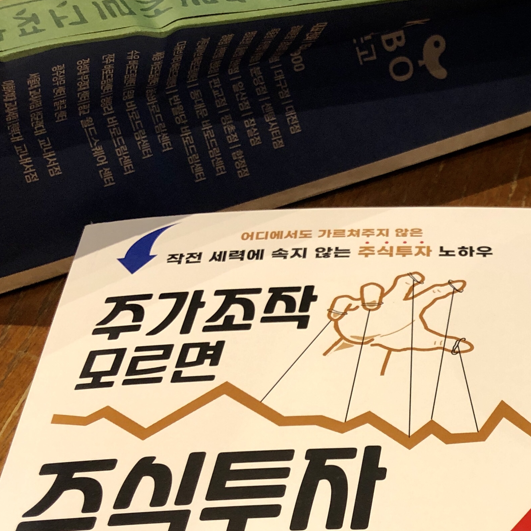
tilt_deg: -50.0
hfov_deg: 26.2
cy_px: 433
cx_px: 496
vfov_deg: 26.7
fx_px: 1093
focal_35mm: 63
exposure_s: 1/17
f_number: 1.8
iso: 40
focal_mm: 3.99
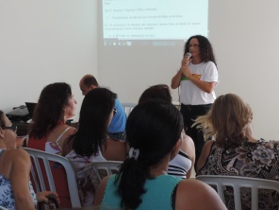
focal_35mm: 65
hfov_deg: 29.7
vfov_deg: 22.5
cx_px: 100
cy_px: 73
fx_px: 524
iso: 320
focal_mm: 7.6
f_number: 3.4
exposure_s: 1/60
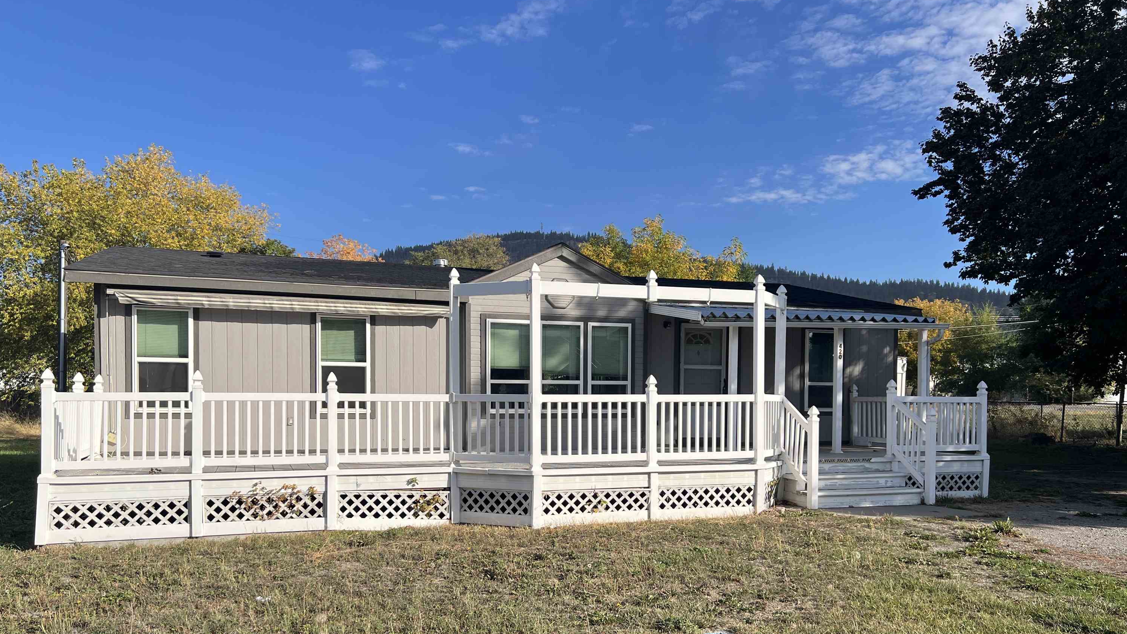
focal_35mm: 29
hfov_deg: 66.1
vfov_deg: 39.8
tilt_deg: -2.5
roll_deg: +0.4
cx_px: 563
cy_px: 415
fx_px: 867
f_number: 1.5
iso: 50
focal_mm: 5.7
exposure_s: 1/5319
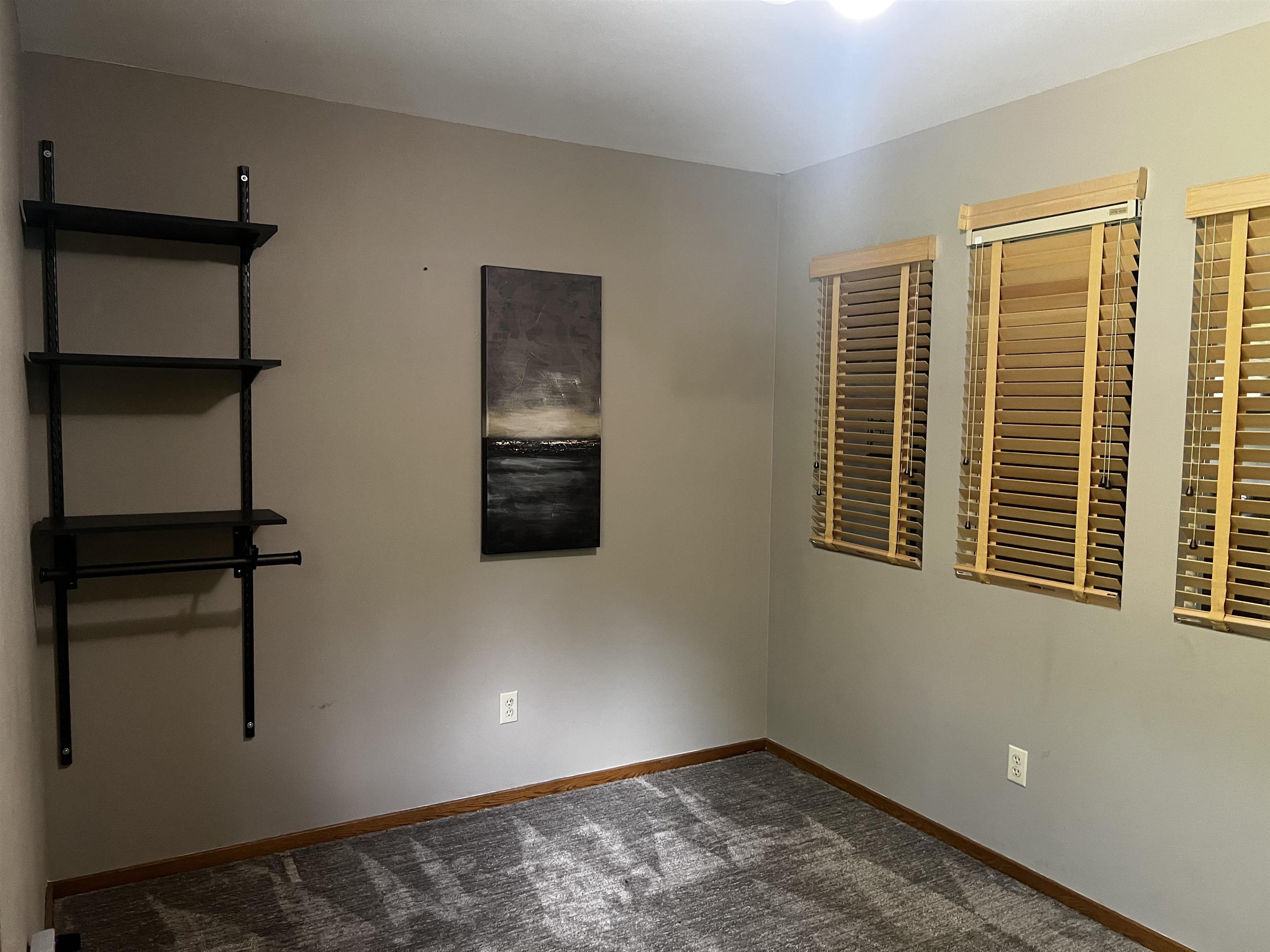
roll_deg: -0.4
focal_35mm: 26
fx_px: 954
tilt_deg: -4.9
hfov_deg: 67.3
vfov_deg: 53.1
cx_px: 635
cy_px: 476
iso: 320
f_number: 1.5
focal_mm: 5.7
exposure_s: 1/60
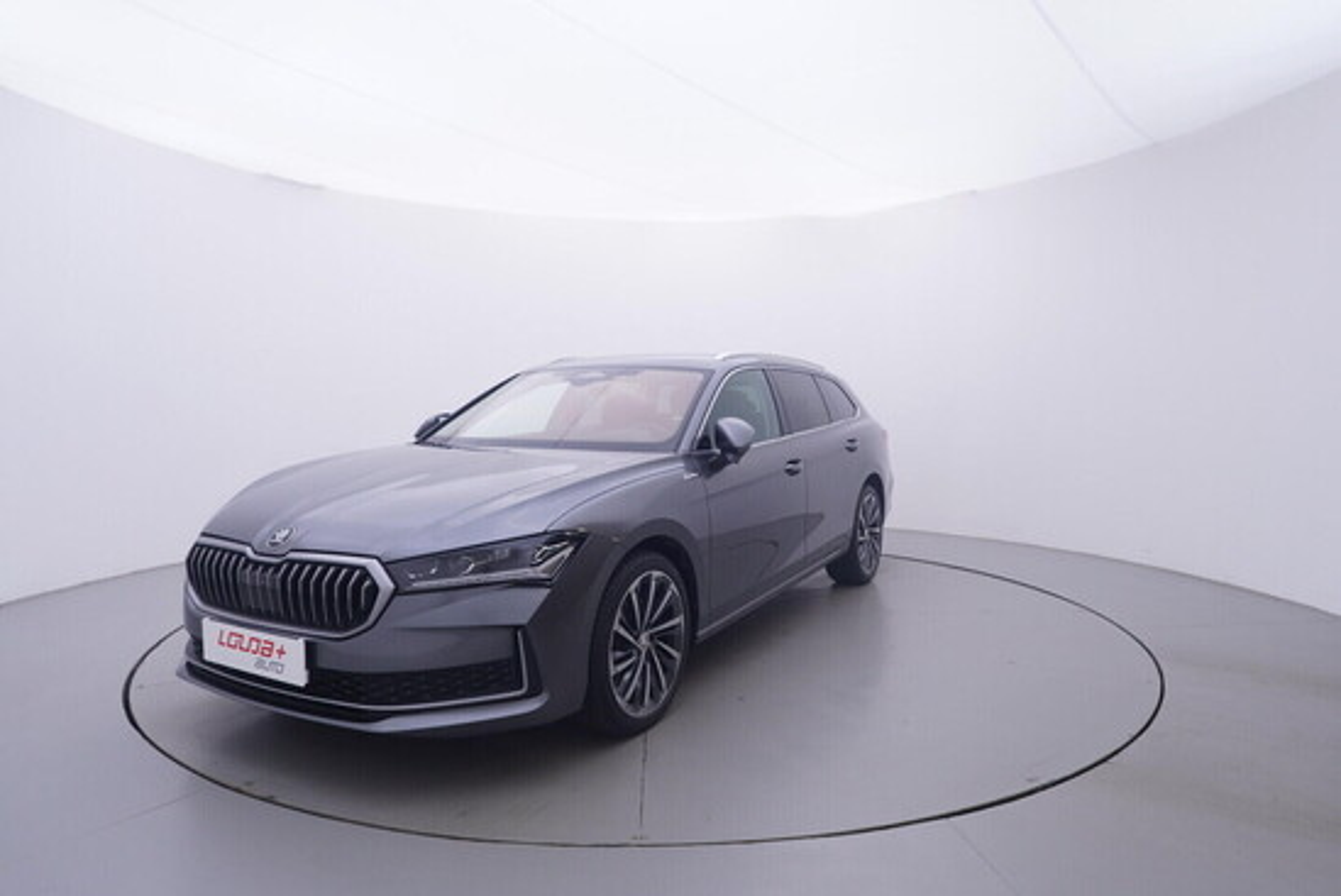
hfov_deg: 77.3
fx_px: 839
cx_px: 670
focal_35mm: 22
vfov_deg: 56.2
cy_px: 448
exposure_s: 1/80
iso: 200
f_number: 5
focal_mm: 15
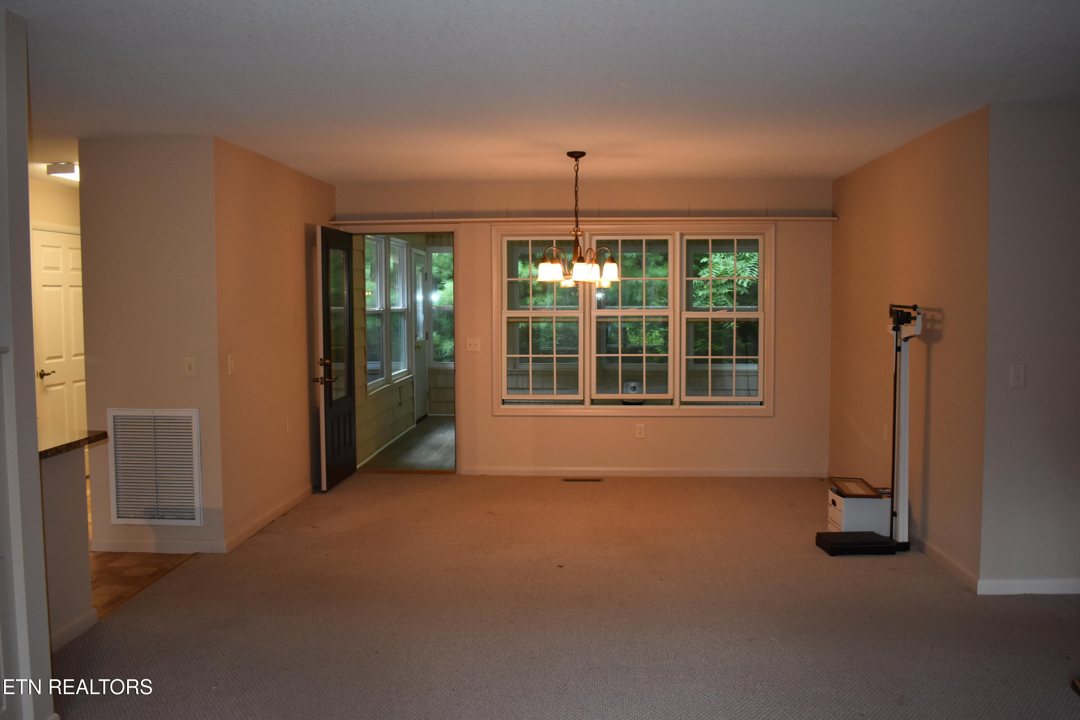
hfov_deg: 59.5
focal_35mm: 32
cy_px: 360
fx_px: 945
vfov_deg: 41.7
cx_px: 540
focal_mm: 21
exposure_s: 1/125
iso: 800
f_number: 3.8
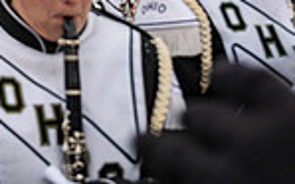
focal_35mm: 95
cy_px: -165
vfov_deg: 12.4
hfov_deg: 19.8
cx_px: -109
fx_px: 763
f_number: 2.8
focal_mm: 24
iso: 160
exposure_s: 1/500
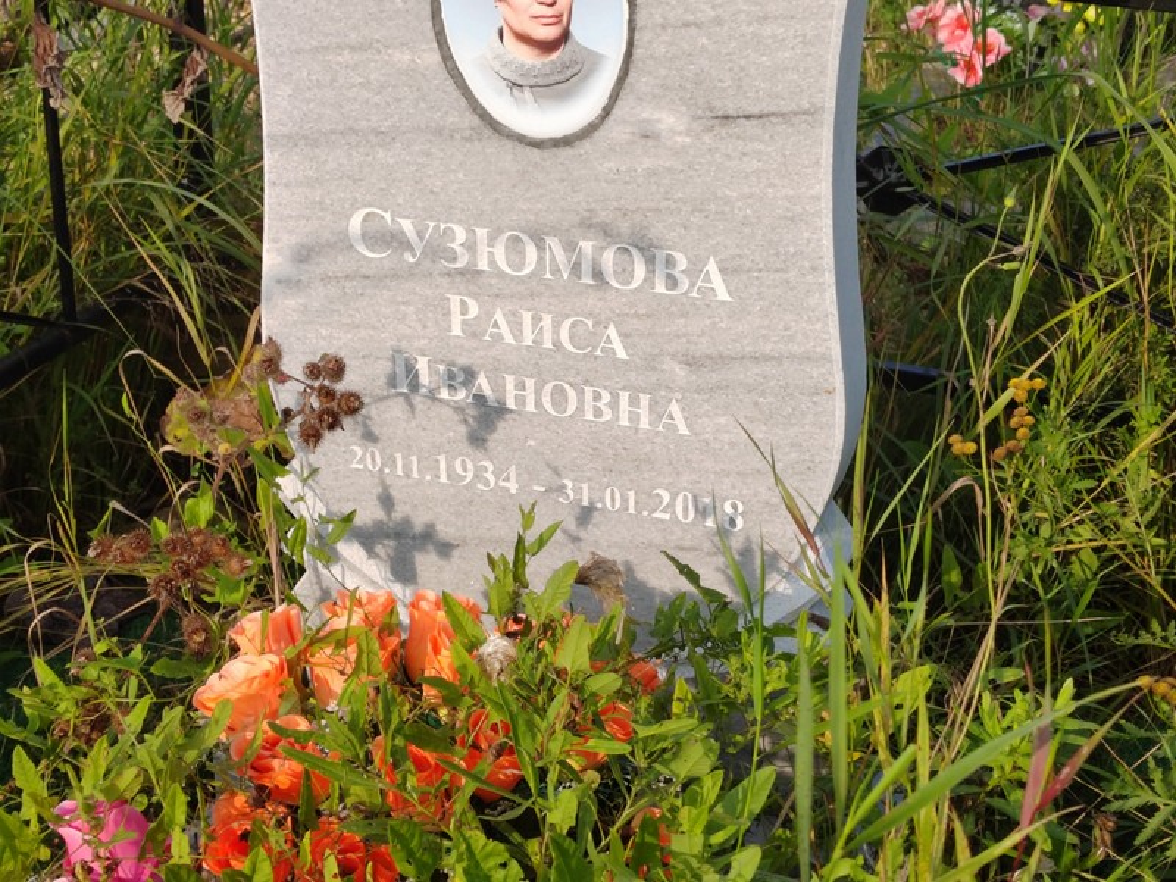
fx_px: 2004
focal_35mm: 59
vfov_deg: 24.8
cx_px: 588
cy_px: 441
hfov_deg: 32.7
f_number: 1.9
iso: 100
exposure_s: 1/870
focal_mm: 5.52
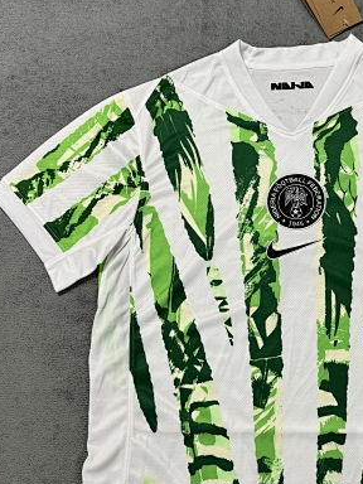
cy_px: 246
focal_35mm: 50
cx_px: 301
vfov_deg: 38.2
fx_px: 699
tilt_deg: -76.3
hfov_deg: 28.4
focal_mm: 6.76
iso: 200
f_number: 1.78
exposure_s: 1/100
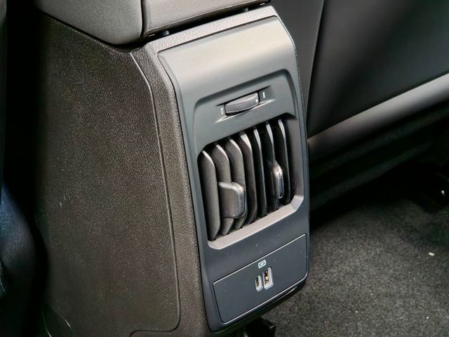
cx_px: 224
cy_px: 168
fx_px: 895
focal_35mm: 69
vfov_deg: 21.3
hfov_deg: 28.2
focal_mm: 7
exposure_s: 1/13.4
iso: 1250
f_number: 2.4
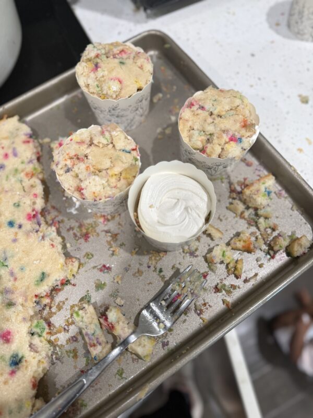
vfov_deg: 71.6
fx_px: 289
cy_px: 209
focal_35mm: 24
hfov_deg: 56.8
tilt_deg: -70.3
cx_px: 156
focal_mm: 6.76
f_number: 1.78
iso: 200
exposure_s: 1/60
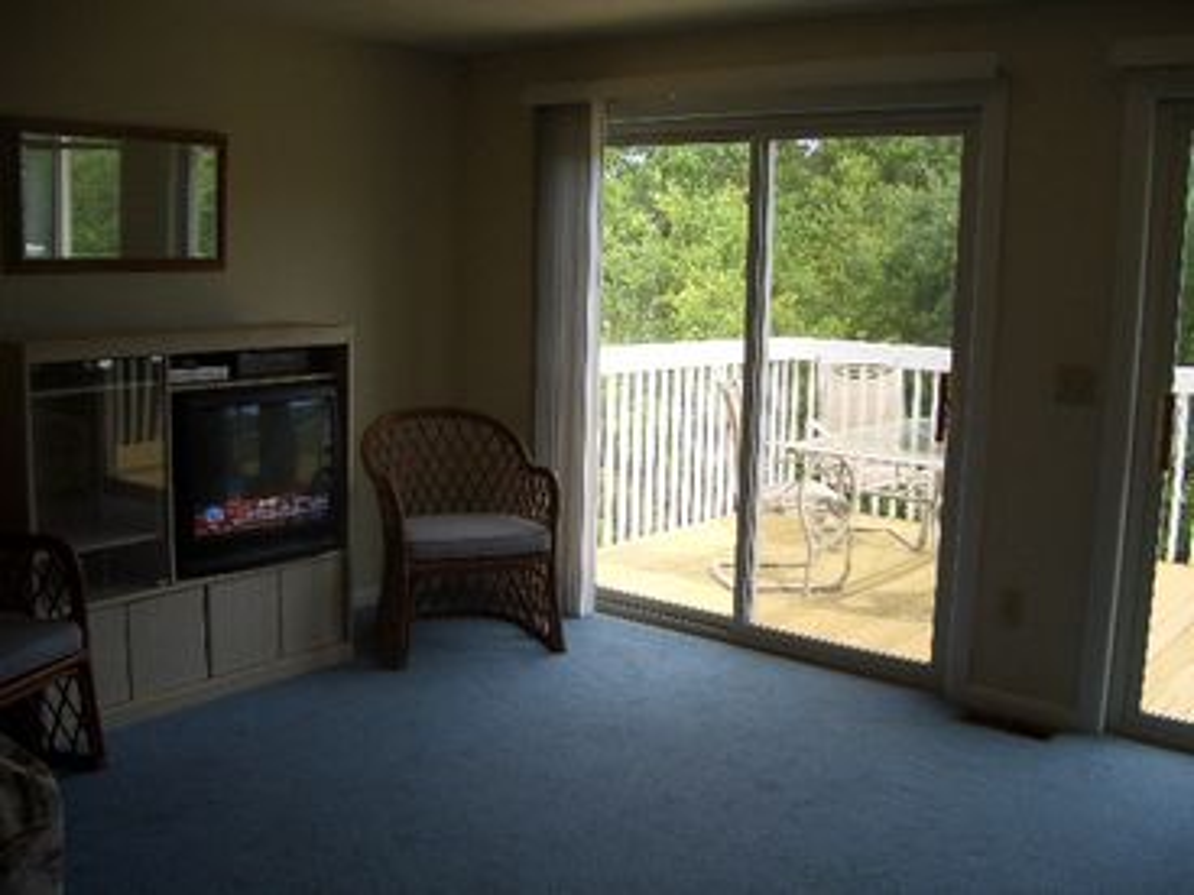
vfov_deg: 40.7
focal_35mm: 35
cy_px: 448
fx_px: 1207
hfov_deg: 52.6
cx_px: 597
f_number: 2.6
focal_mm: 5.8
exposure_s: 1/250
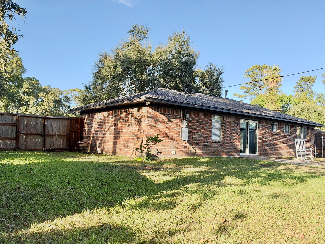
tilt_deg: +4.2
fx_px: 272
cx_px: 162
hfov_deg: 61.7
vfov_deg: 48.2
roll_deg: -2.0
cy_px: 122
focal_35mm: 29
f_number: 1.8
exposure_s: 1/1513
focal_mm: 6.93
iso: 64
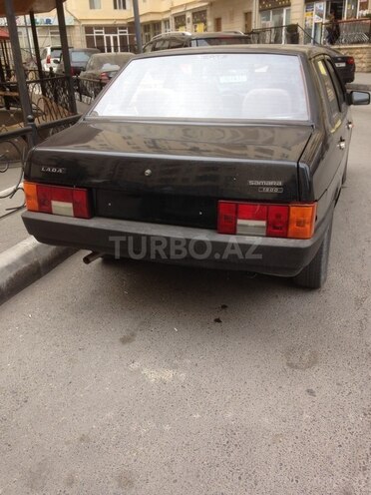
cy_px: 248
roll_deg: +1.0
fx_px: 472
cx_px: 186
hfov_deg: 42.9
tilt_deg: -18.7
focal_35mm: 33
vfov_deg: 55.4
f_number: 2.4
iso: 50
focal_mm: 4.12
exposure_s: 1/142
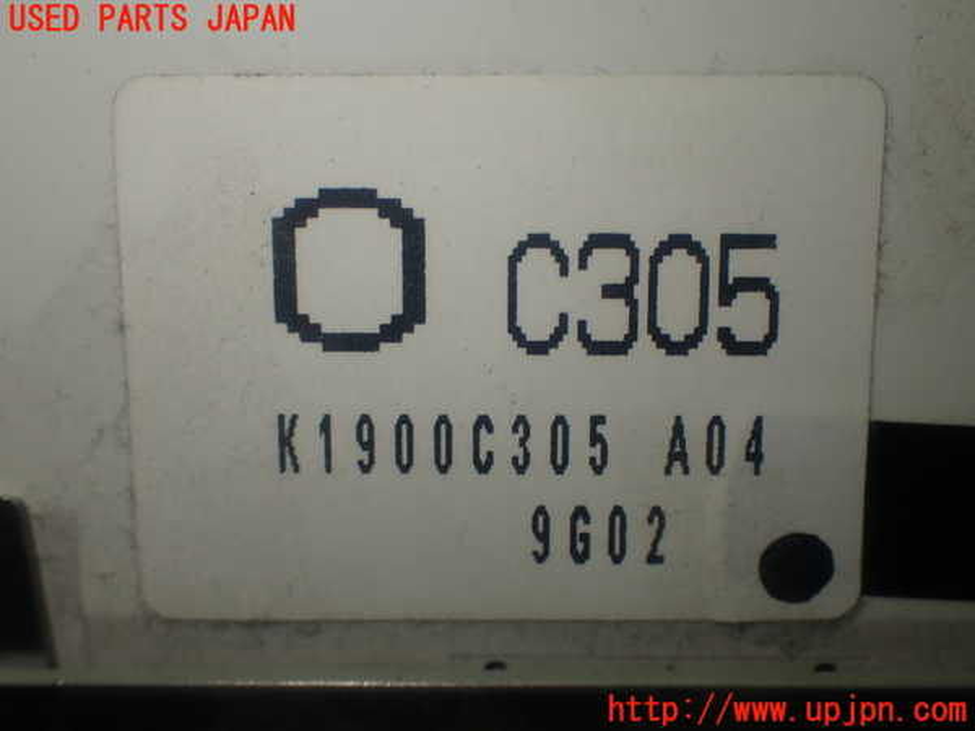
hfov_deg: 38.2
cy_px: 366
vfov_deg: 29.1
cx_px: 488
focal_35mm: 50
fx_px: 1408
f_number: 3.2
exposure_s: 1/100
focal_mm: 9.01
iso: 100
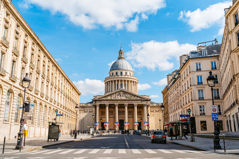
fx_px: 232
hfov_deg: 54.4
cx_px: 120
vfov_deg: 37.9
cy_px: 80
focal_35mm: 35
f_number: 2.8
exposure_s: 1/8000
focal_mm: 35
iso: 100
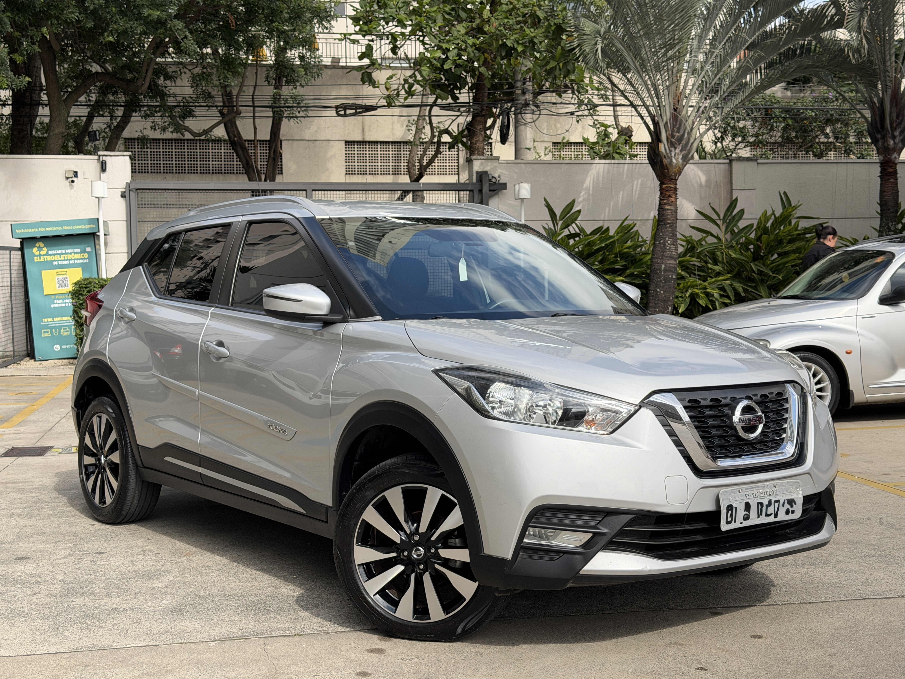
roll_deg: +1.4
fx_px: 1255
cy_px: 340
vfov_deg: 30.3
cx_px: 452
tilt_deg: -2.5
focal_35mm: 48
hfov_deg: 39.7
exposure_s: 1/2865
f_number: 1.78
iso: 80
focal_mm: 6.76
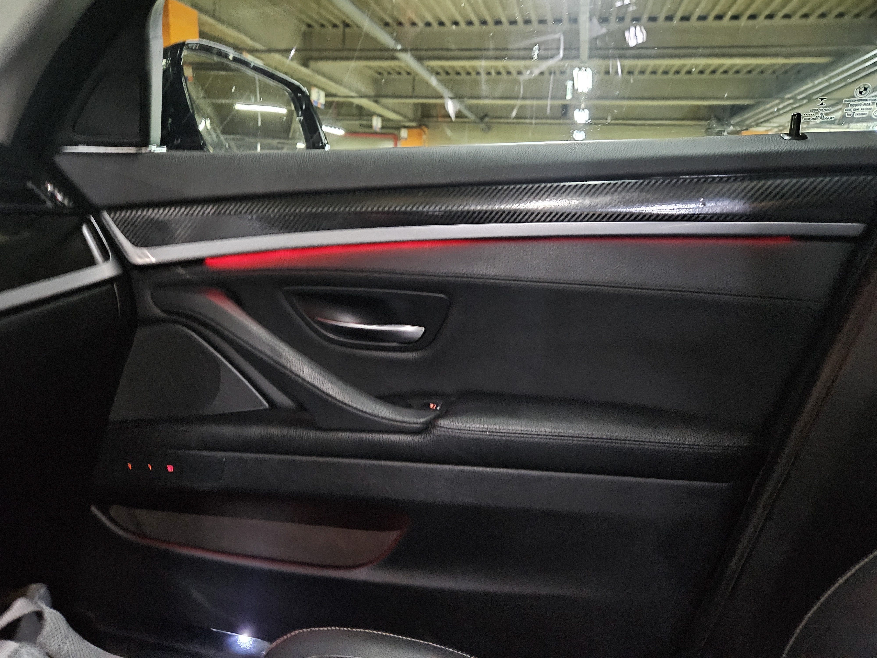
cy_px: 329
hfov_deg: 73.9
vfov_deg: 58.9
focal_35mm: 23
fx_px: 583
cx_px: 438
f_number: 1.8
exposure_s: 1/17.2
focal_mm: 5.4
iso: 1250
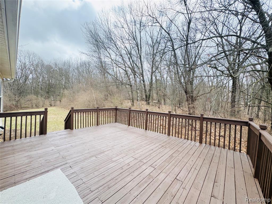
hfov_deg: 102.1
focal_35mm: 14
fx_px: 110
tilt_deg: +0.6
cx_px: 136
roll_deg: -2.8
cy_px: 102
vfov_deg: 85.7
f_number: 2.2
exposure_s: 1/470
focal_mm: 2.22
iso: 40
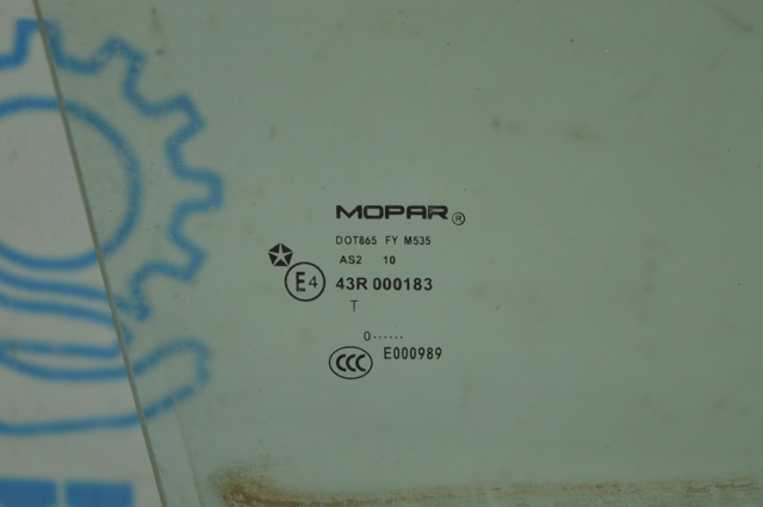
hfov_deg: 24.6
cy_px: 254
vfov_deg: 16.5
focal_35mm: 82
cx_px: 382
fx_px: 1746
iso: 400
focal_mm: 55
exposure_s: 1/40
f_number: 5.6
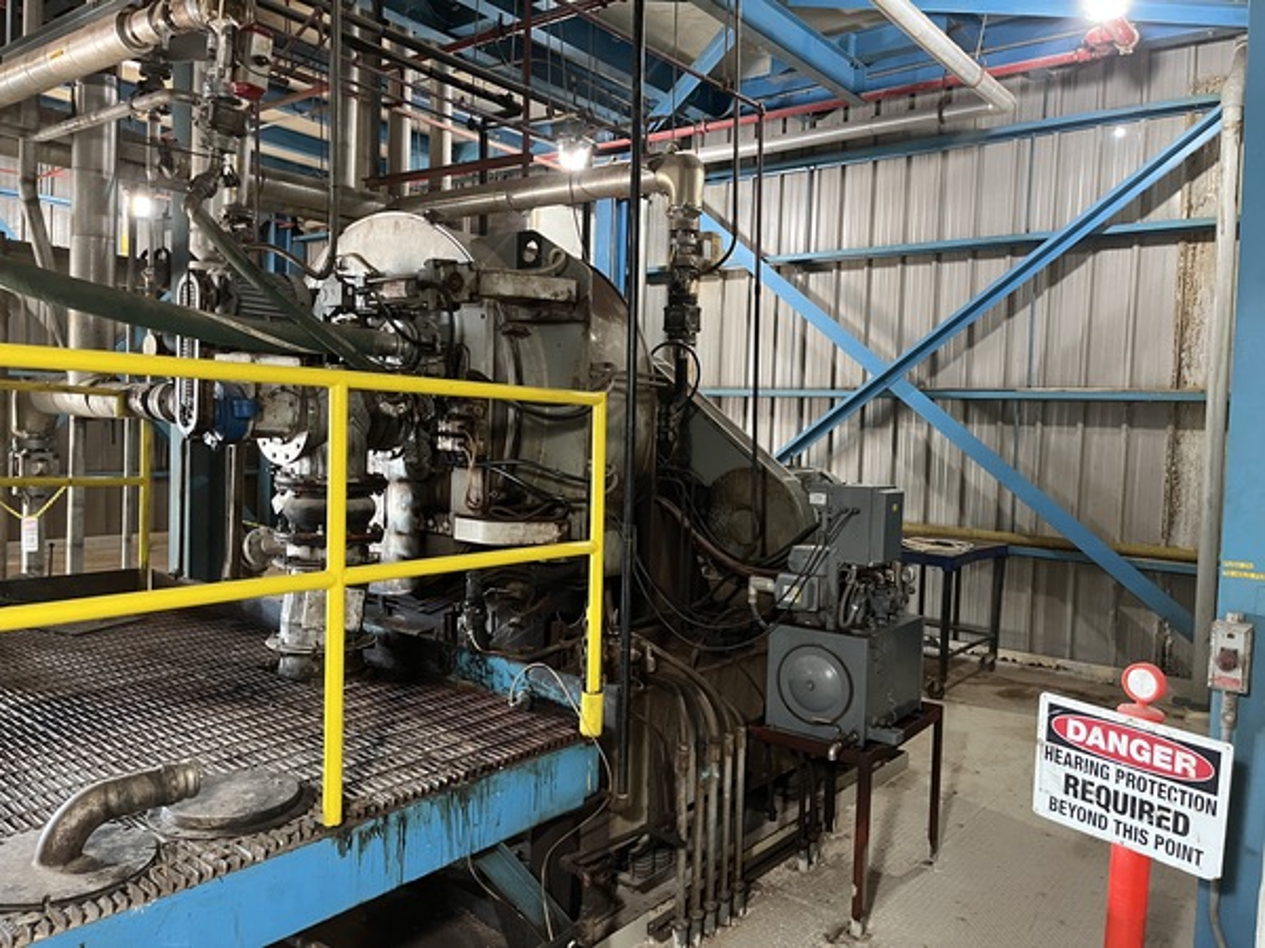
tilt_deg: -2.8
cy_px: 474
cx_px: 632
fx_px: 950
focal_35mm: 26
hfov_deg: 67.3
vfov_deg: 53.1
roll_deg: -1.2
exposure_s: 1/60
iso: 500
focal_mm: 5.1
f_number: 1.6
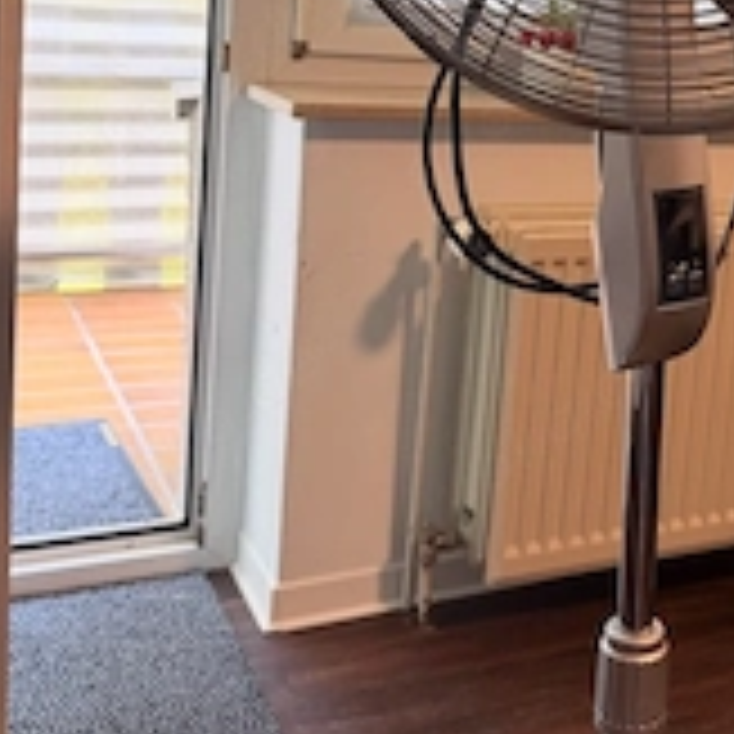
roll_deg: -5.3
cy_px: 140
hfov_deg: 31.6
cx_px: 630
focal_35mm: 52
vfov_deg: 31.9
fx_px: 1247
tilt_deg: -7.2
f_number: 1.78
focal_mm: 6.76
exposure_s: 1/50
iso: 250
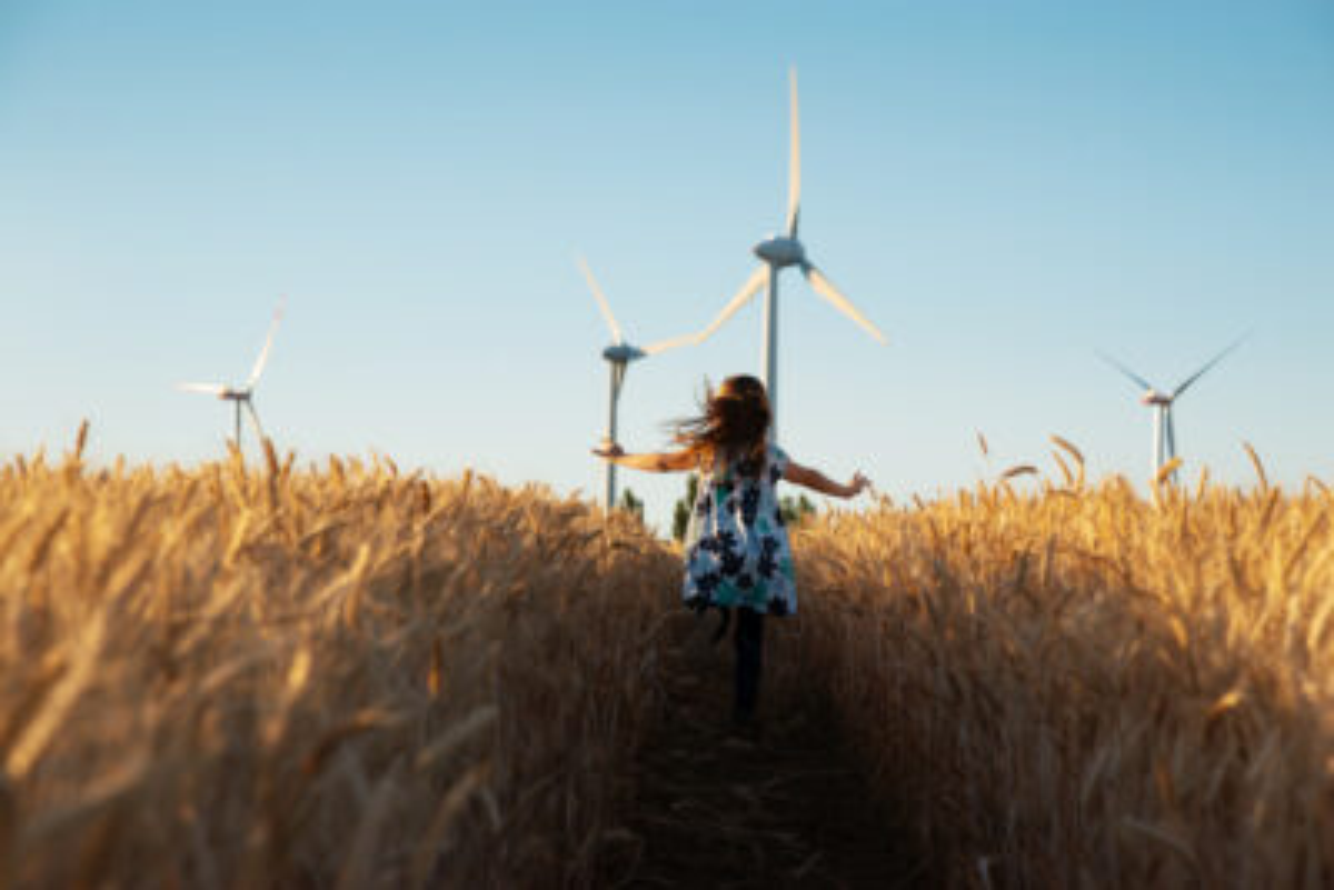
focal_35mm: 120
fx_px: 4448
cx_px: 667
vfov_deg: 11.4
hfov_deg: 17.1
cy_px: 445
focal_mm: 120
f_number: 8
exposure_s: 1/1250
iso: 800
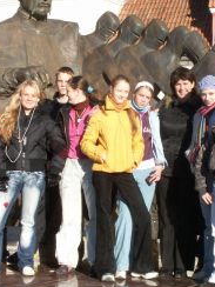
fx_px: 754
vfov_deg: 21.5
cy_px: 169
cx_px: 153
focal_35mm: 91
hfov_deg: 16.2
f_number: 7.1
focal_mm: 7.7
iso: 50
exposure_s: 1/160
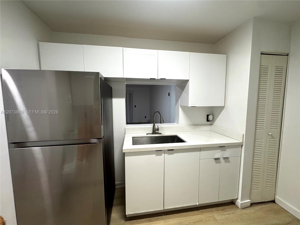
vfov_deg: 85.7
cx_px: 150
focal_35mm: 14
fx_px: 121
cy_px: 112
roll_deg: -0.6
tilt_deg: -5.2
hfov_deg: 102.1
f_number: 2.2
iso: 160
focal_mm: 2.22
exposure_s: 1/120
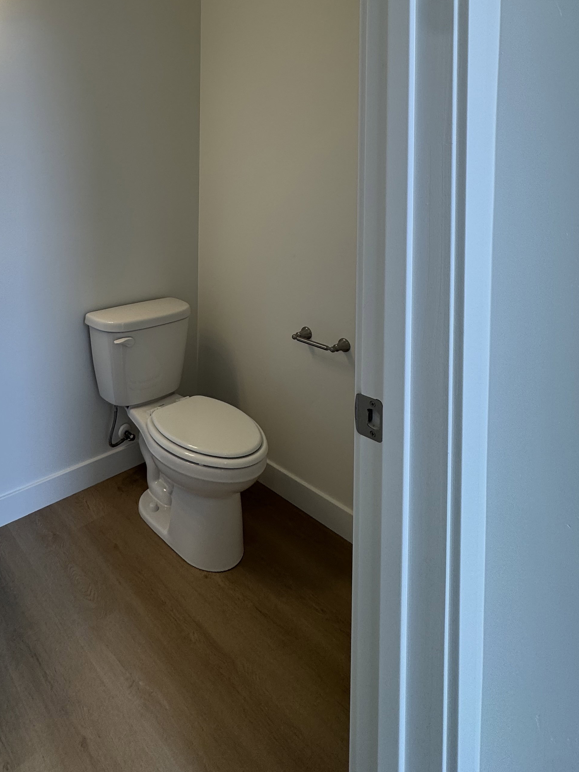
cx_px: 187
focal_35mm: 22
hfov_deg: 59.5
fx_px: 491
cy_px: 179
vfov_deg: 70.4
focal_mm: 2.22
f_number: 2.2
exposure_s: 1/120
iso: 50
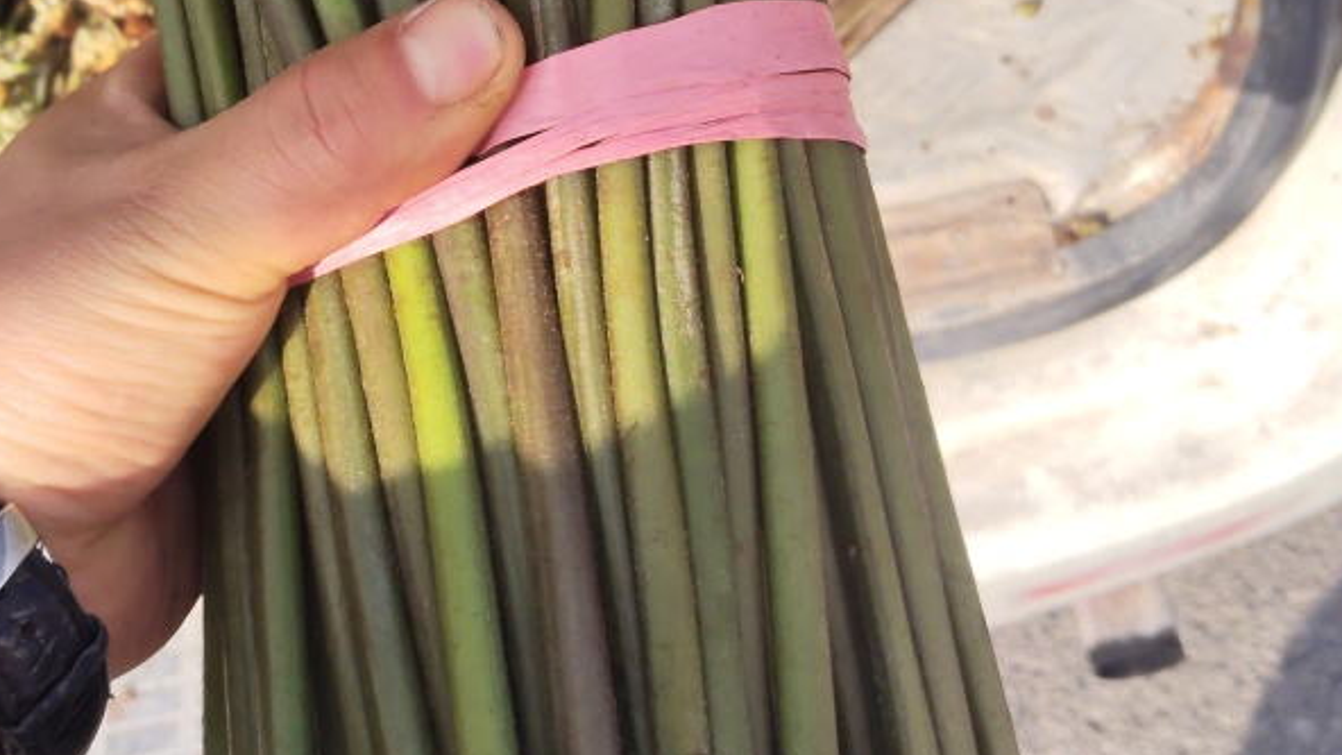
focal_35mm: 53
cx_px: 508
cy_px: 71
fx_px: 1886
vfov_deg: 22.1
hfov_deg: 38.9
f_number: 1.8
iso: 256
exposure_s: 1/900
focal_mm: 4.05
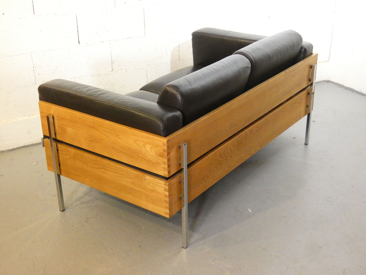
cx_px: 183
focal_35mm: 48
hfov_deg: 39.7
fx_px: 508
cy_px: 138
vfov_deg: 30.3
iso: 1600
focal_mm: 8.6
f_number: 3.8
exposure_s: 1/50
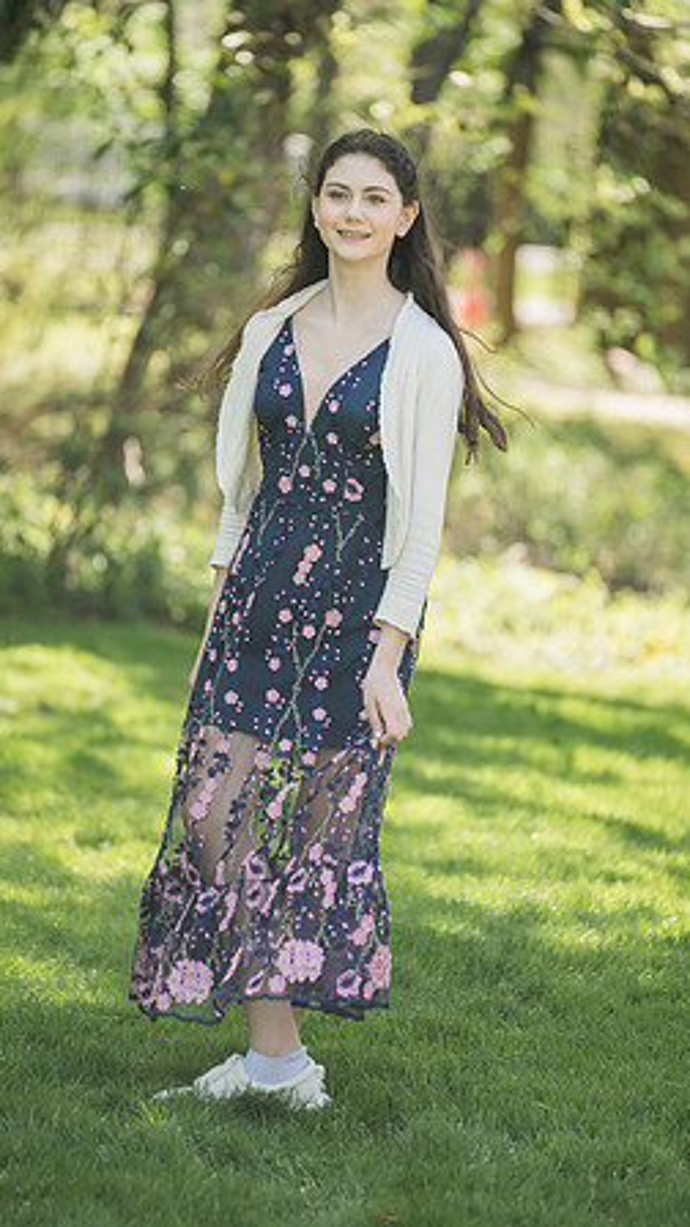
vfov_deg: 13.5
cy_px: 614
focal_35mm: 159
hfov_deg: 7.6
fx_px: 5172
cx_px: 348
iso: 100
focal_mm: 151
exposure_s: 1/400
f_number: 2.8
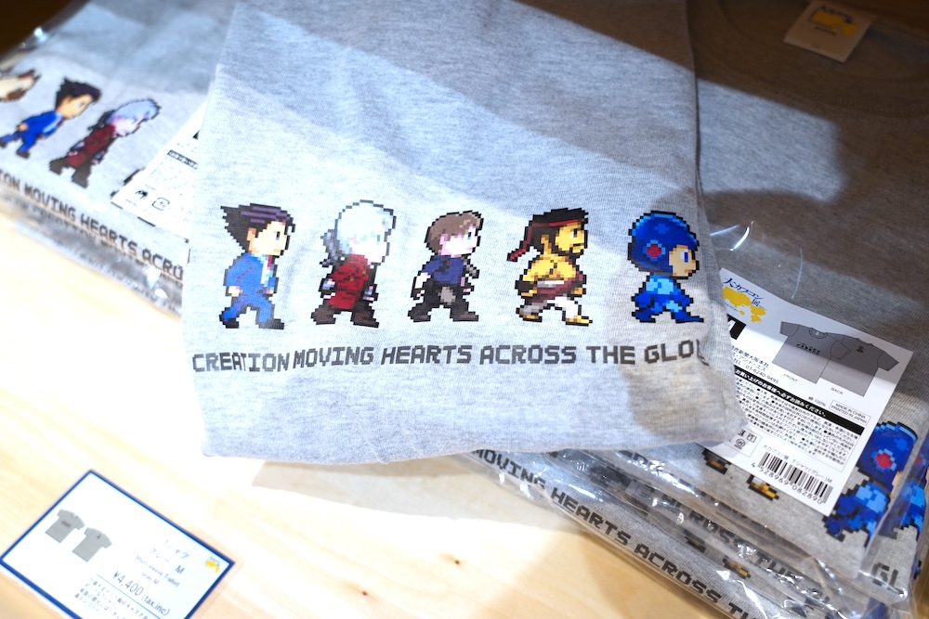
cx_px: 464
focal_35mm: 31
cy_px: 310
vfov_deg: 42.3
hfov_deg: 60.3
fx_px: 800
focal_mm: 31
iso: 500
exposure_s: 1/40
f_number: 4
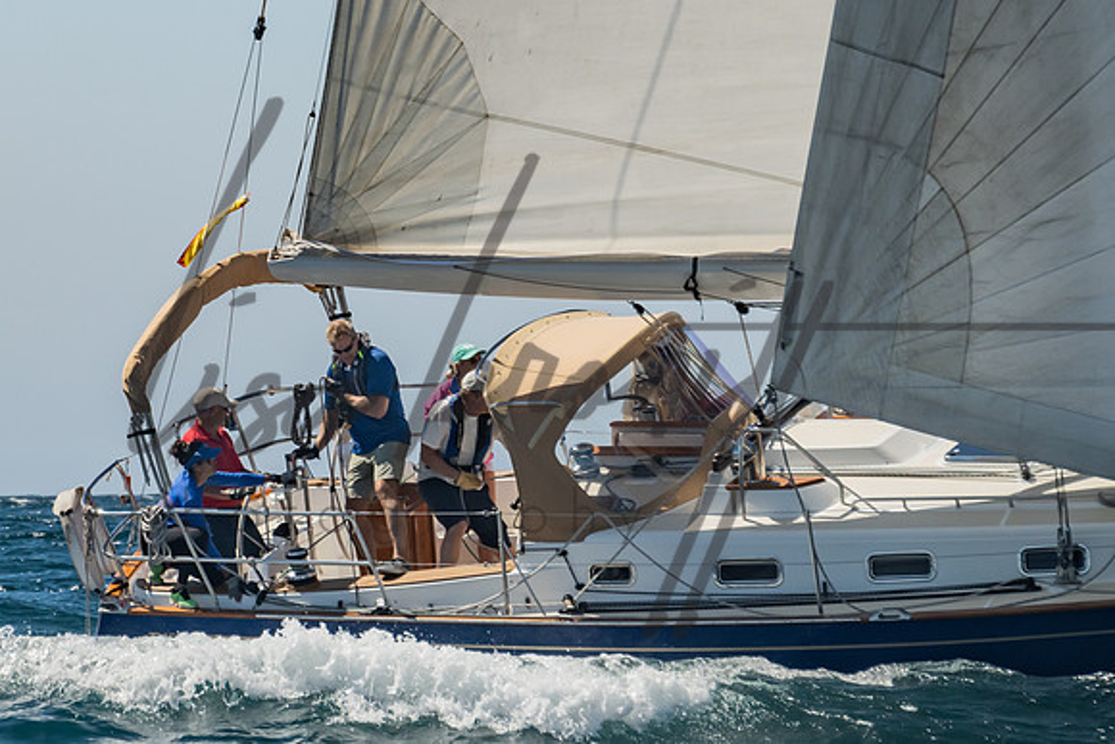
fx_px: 10831
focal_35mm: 350
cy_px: 259
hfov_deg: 5.9
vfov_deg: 3.9
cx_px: 248
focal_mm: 150
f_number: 6.3
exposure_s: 1/800
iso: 160
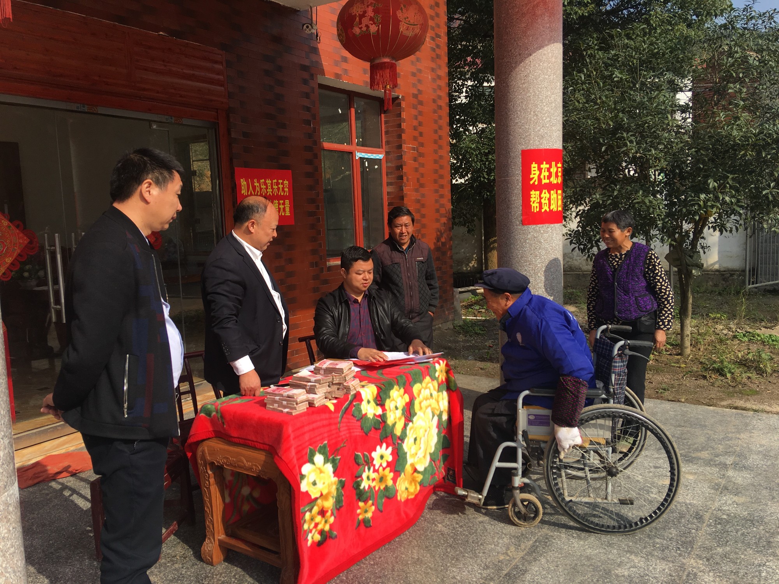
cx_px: 390
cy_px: 292
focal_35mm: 29
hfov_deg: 61.7
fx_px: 653
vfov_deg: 48.2
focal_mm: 4.15
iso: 25
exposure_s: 1/1099
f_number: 2.2
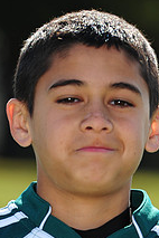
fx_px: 3610
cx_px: 76
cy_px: 256
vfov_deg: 3.8
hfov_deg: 2.5
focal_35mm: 545
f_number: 4.5
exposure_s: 1/800
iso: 200
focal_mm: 200
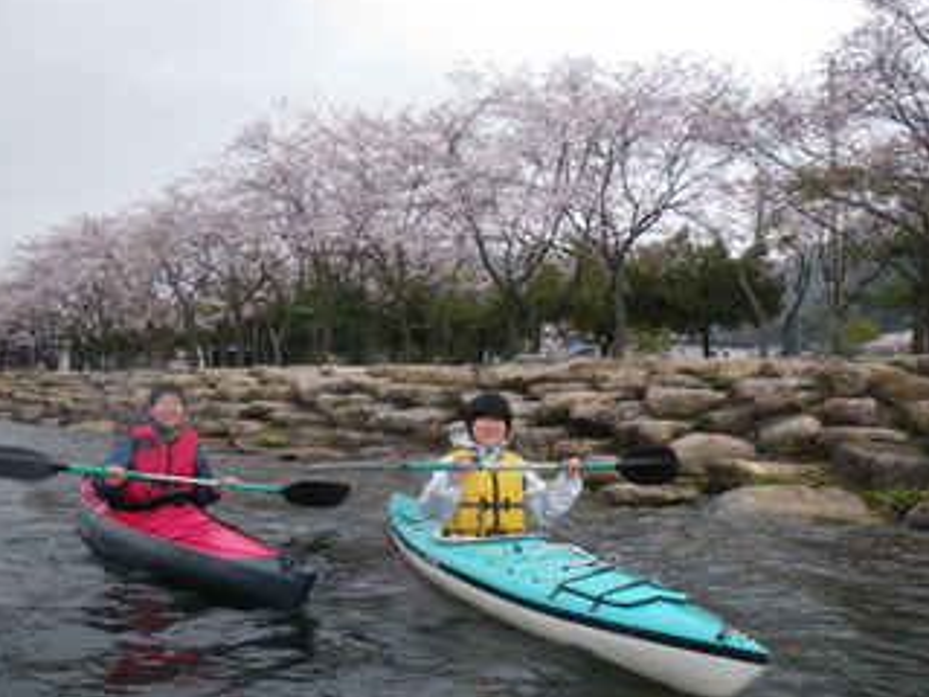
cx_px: 499
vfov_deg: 40.5
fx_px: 939
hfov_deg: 52.6
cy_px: 415
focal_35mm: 35
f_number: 3.5
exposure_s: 1/80
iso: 50
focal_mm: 5
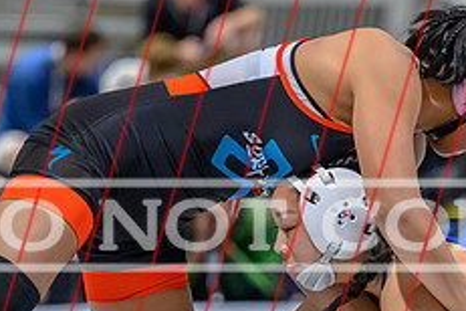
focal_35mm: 365
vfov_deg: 3.8
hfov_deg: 5.6
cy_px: 251
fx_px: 4724
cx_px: 263
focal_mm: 120
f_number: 2.8
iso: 5600
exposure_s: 1/640
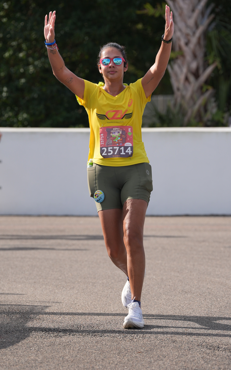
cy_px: 185
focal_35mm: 204
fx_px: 2055
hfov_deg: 6.4
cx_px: 121
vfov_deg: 10.3
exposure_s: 1/1000
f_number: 5.6
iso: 250
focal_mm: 200
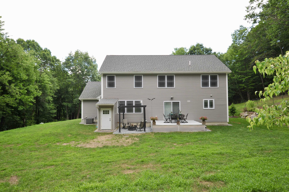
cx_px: 144
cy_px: 96
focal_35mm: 22
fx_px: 176
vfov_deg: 57.2
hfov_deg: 78.6
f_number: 8
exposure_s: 1/125
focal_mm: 22
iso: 560
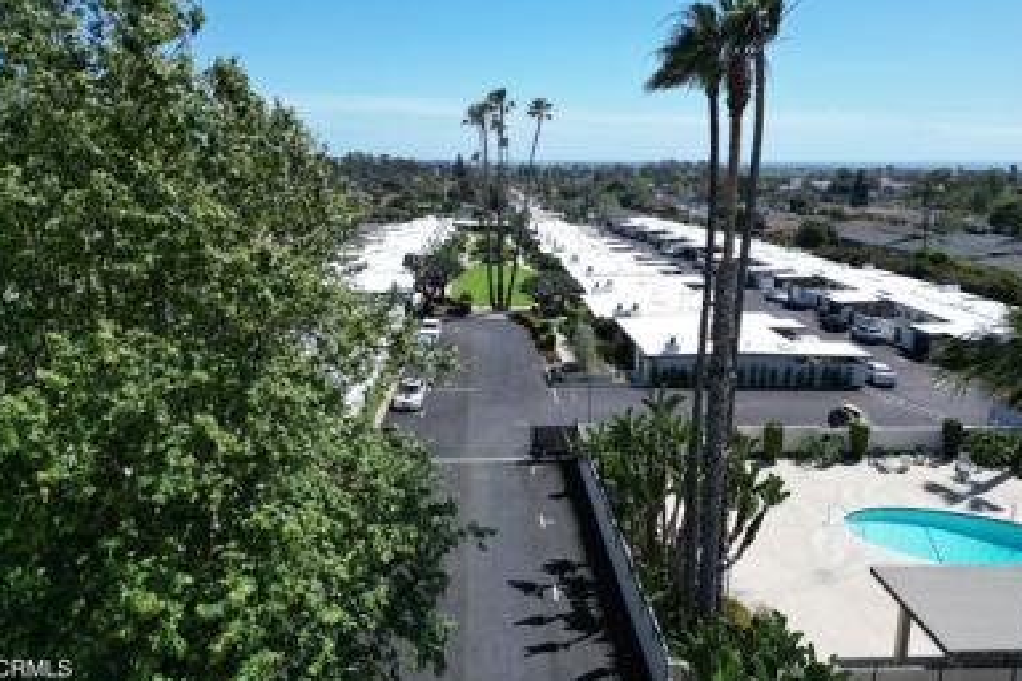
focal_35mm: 26
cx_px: 524
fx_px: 738
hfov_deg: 69.4
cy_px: 306
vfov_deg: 49.5
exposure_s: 1/3000
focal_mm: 6.72
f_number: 1.7
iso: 100
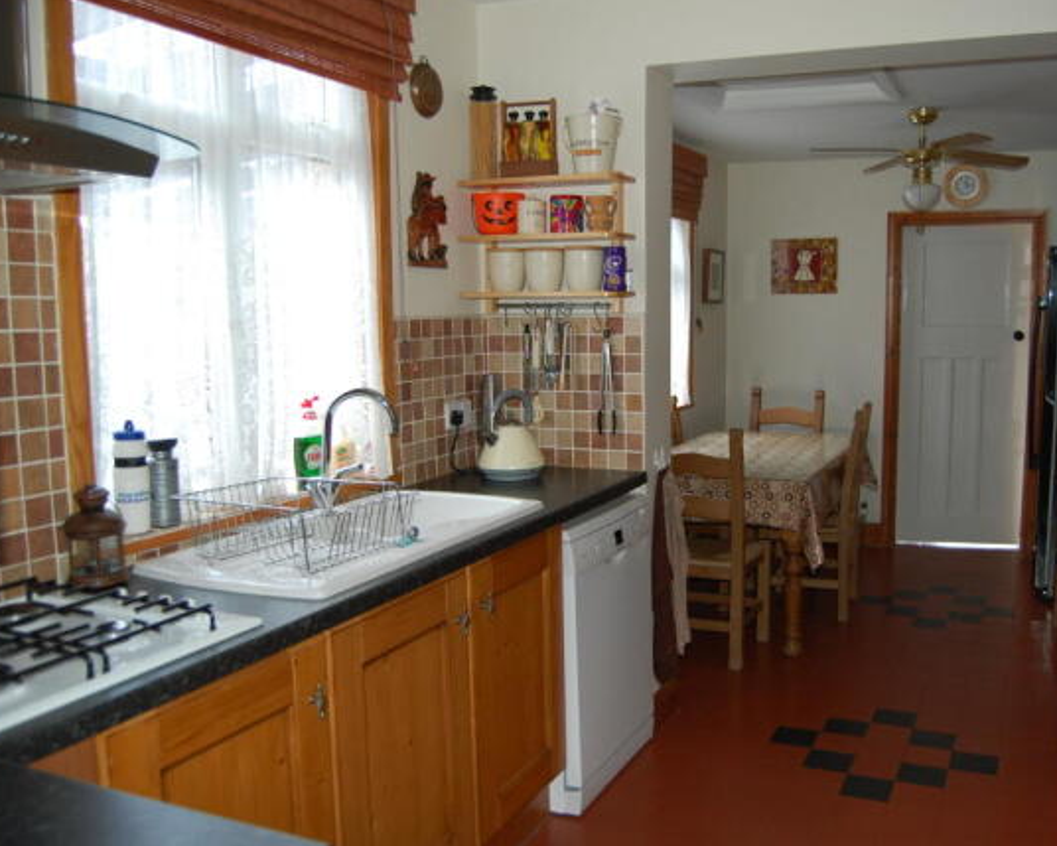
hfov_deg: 56.9
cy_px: 426
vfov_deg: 47.1
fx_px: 970
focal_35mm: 31
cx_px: 617
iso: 400
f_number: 3.5
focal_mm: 18
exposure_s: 1/60
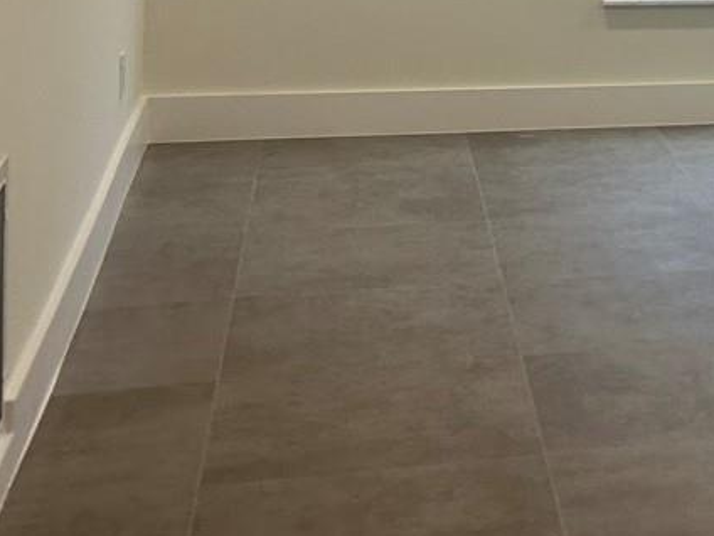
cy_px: -197
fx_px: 2021
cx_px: 1180
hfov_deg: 17.3
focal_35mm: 98
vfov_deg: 14.4
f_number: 1.5
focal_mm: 5.7
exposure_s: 1/120
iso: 80
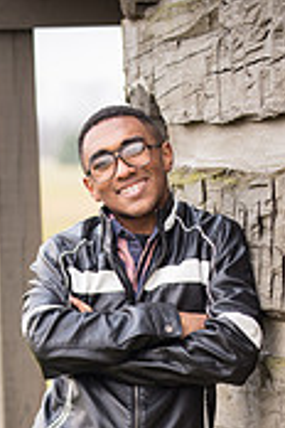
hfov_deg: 5.6
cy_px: 512
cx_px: 152
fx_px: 2921
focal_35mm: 246
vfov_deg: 8.3
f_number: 2.8
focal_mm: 95
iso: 200
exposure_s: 1/50
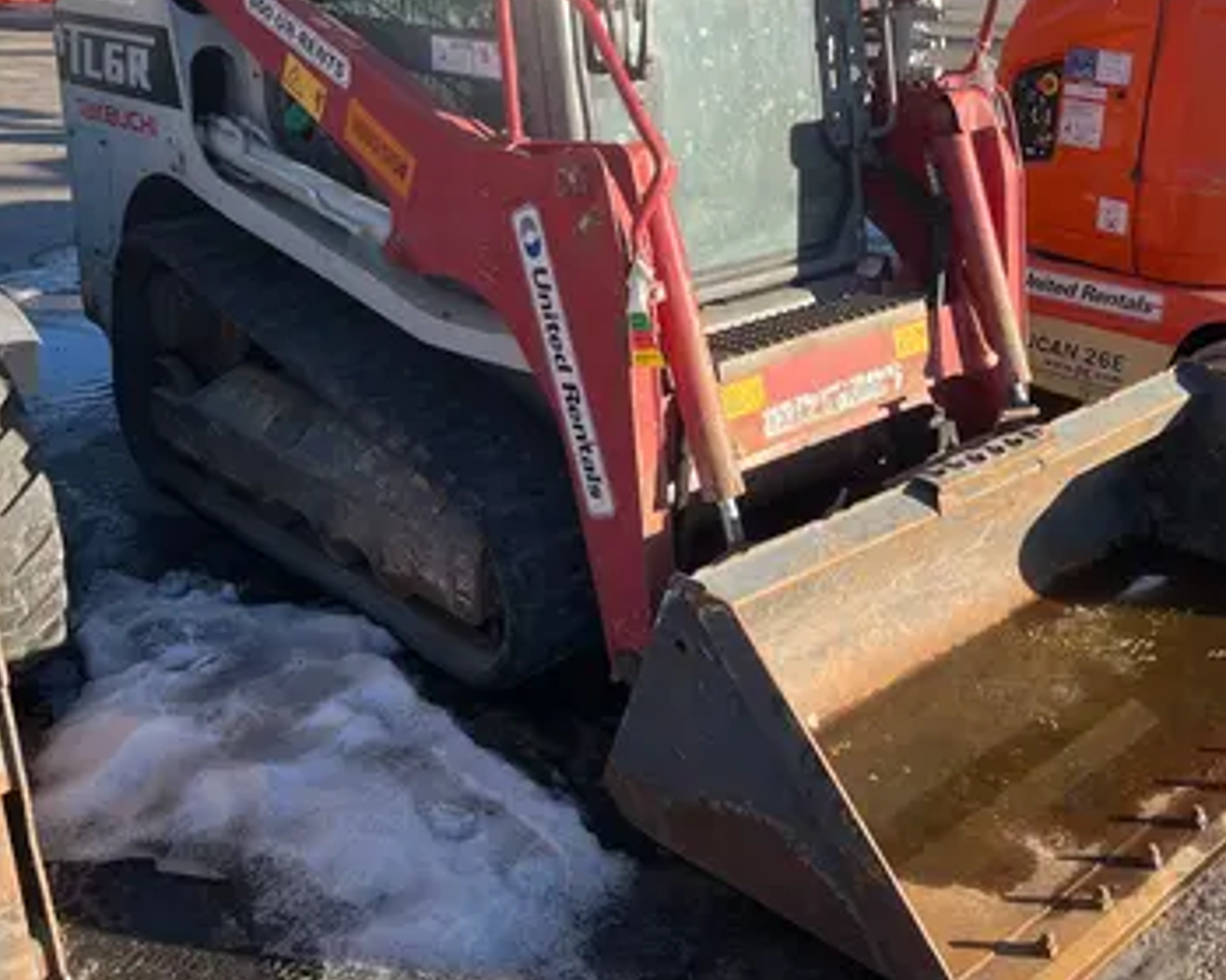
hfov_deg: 45.7
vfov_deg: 37.0
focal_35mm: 40
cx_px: 710
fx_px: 1451
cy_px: 332
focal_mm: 5.1
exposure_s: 1/1294
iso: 50
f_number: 1.6
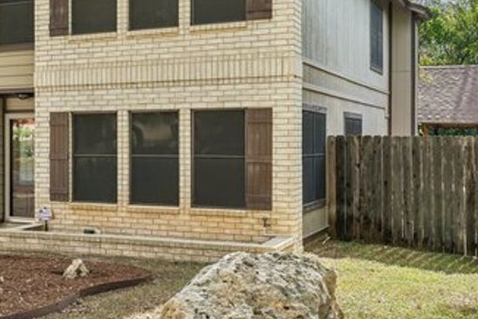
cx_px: 84
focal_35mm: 57
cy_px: 99
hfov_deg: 33.9
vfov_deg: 23.6
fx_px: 757
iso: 200
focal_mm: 29
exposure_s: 1/160
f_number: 9
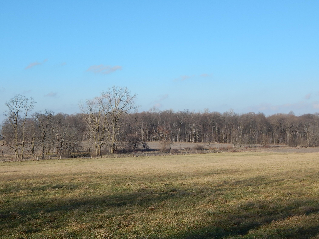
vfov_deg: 24.0
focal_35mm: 61
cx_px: 160
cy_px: 120
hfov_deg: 31.7
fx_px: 562
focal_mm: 10.9
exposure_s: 1/800
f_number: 4
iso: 125
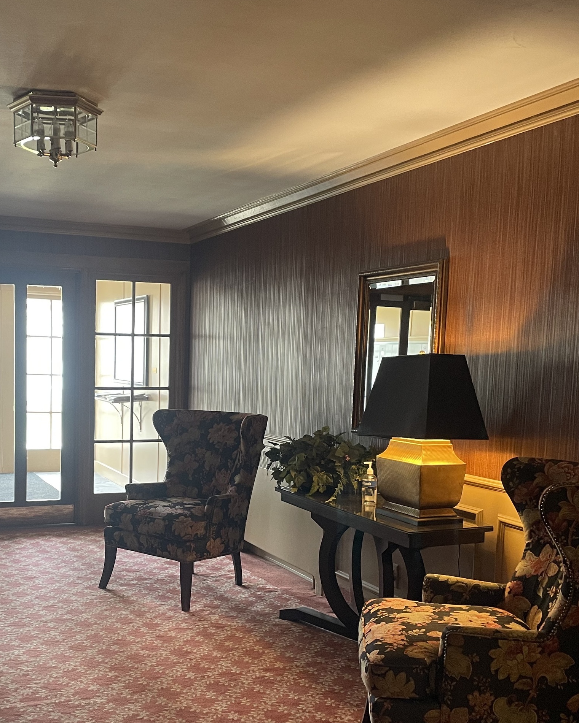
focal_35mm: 41
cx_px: 187
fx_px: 878
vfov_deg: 44.6
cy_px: 434
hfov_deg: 36.1
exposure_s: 1/60
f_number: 1.6
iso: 160
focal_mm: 4.2
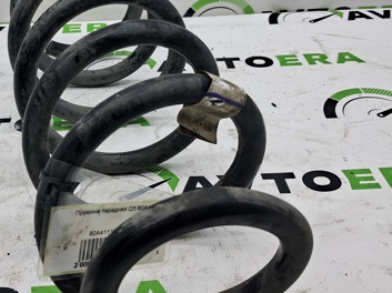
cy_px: 96
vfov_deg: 29.4
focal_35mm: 49
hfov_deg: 38.4
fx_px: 554
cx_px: 121
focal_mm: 4
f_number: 1.8
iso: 50
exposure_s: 1/60
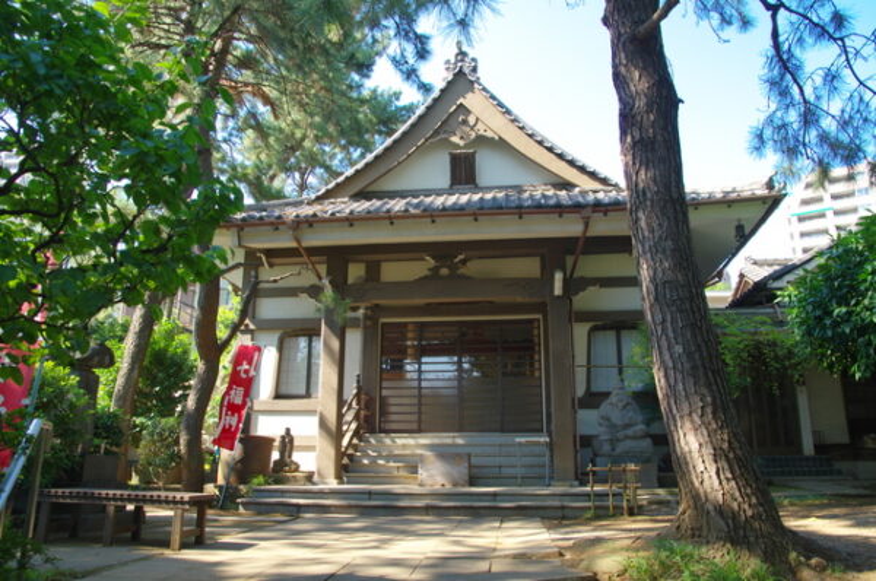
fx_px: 607
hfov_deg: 71.6
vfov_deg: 51.1
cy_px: 290
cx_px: 438
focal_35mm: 25
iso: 200
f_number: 8
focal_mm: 17
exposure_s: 1/50
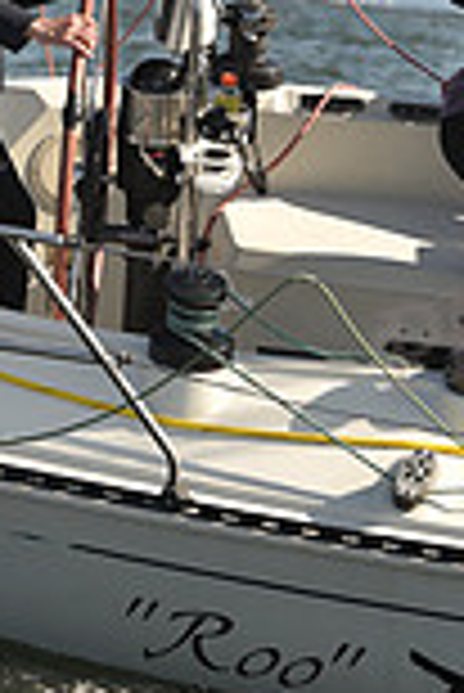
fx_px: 7272
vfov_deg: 5.5
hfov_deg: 3.7
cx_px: 146
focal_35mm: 377
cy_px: 112
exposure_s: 1/640
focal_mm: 100
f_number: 5
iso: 250
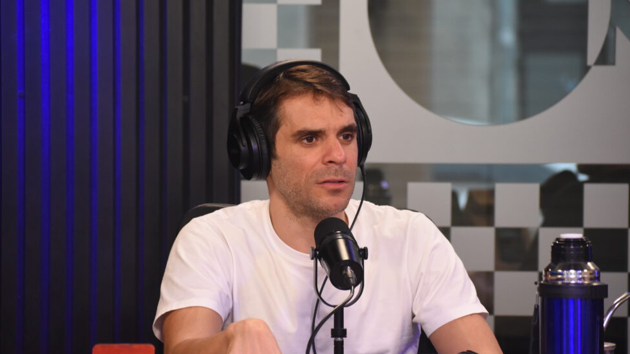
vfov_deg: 5.2
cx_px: 310
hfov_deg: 9.3
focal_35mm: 232
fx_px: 3875
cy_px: 210
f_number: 4.8
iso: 1600
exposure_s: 1/250
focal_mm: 140
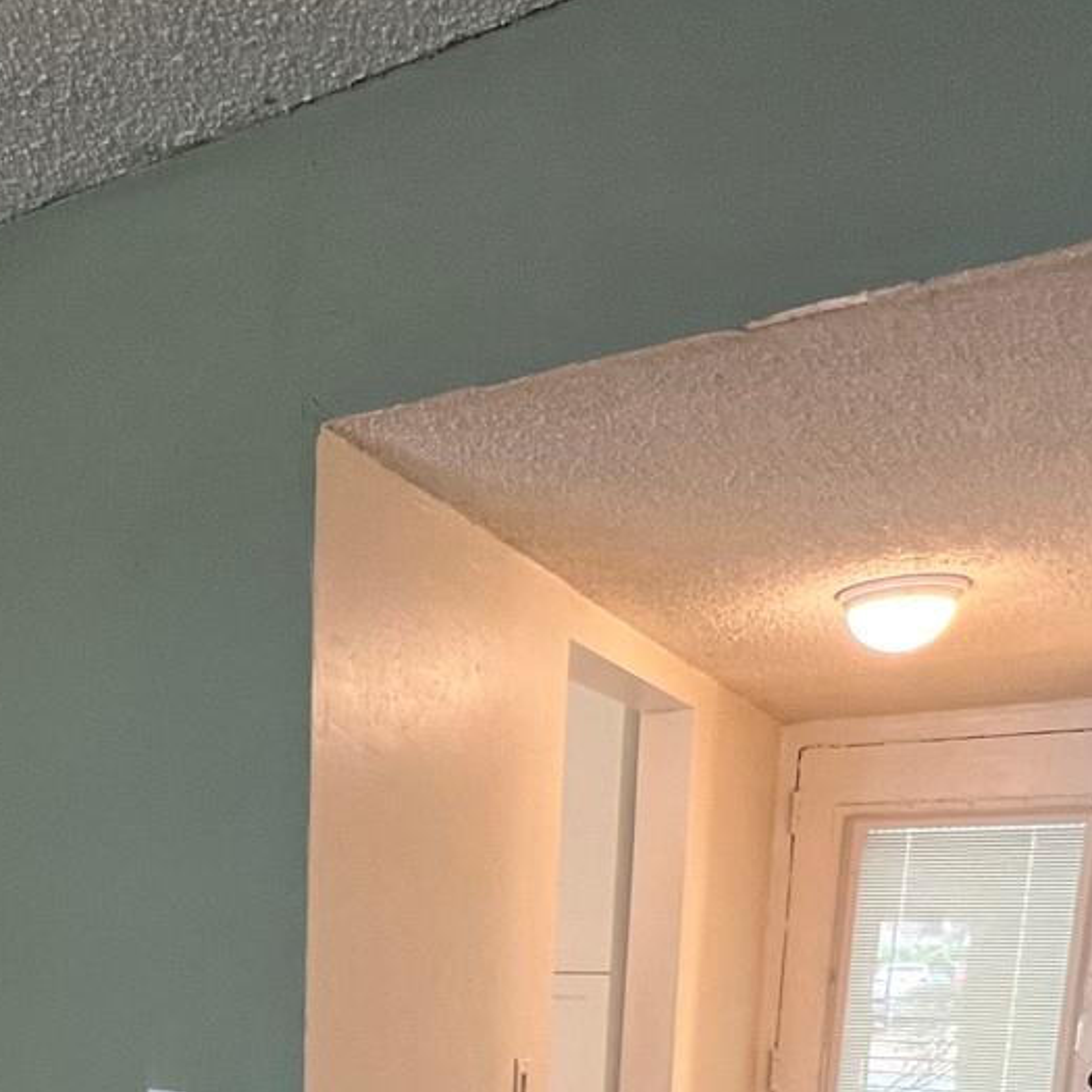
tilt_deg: -10.9
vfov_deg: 39.1
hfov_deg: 44.7
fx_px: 1249
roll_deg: +0.1
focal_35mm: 35
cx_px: 202
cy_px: 1192
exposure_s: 1/60
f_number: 1.8
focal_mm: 1.57
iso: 200
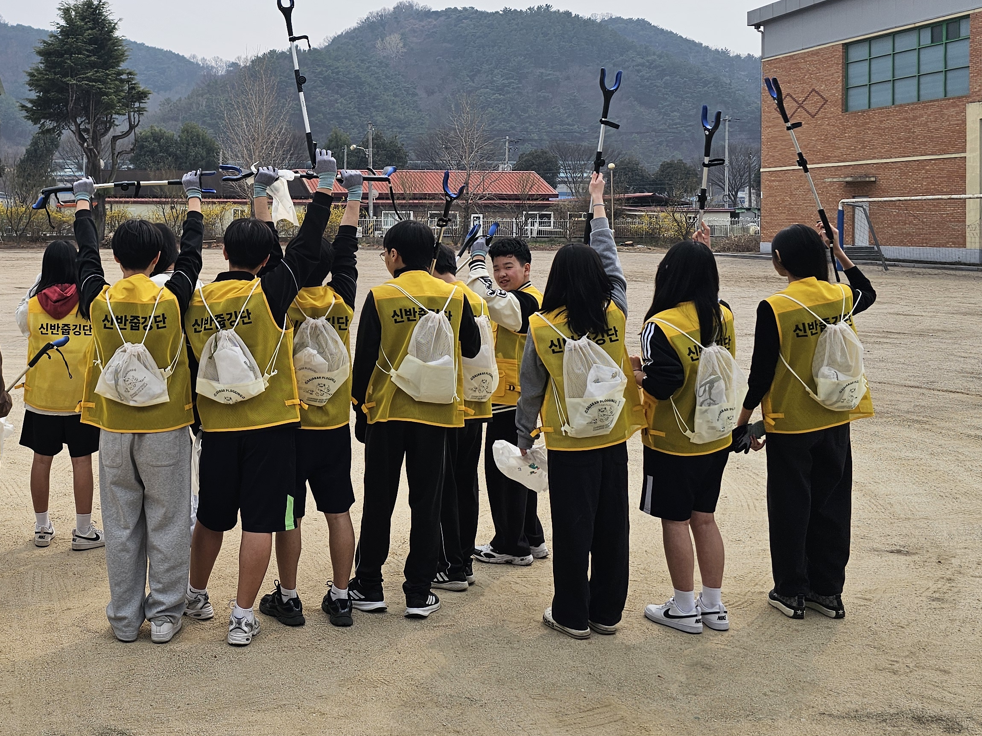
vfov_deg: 35.6
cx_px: 178
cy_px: 241
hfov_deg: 44.2
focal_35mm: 40
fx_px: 1135
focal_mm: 6.3
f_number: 1.7
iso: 10
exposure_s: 1/1186
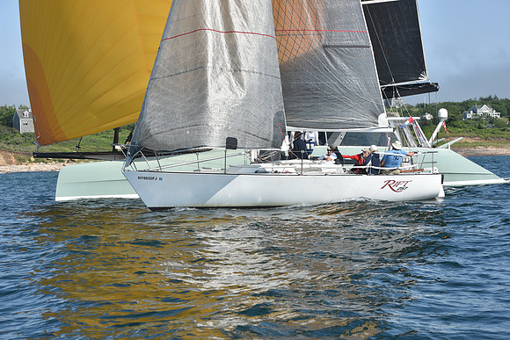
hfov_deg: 20.4
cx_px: 255
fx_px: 1417
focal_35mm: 100
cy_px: 170
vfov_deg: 13.7
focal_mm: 100
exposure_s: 1/1000
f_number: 10
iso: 320
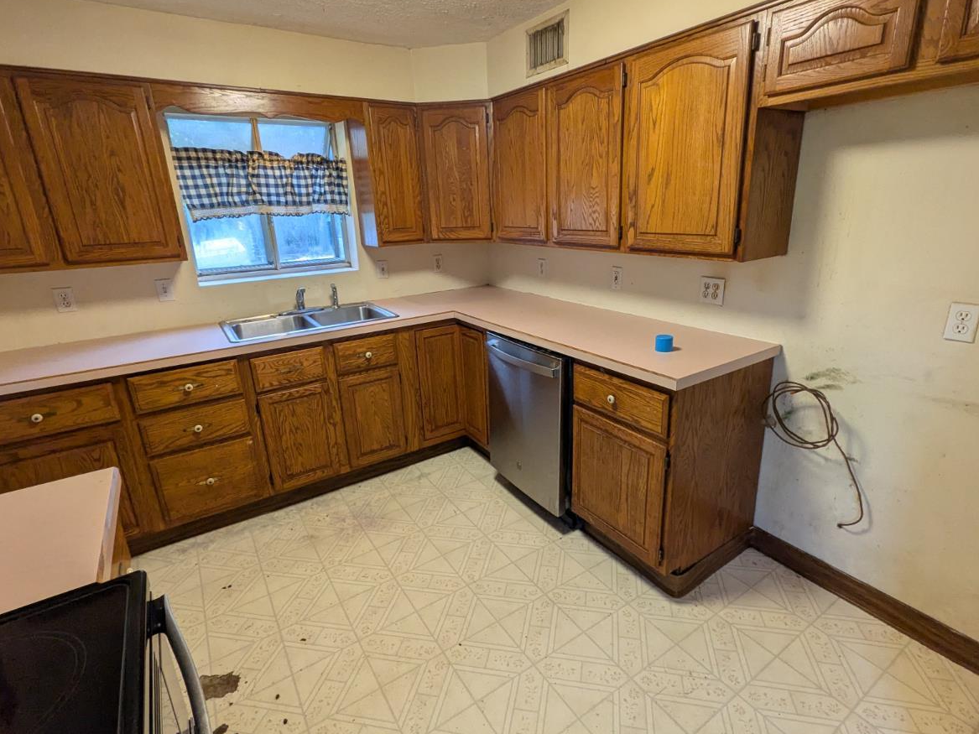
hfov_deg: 87.7
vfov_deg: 71.6
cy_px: 354
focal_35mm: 18
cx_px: 508
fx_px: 509
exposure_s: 1/120
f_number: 2.2
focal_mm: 1.85
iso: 161
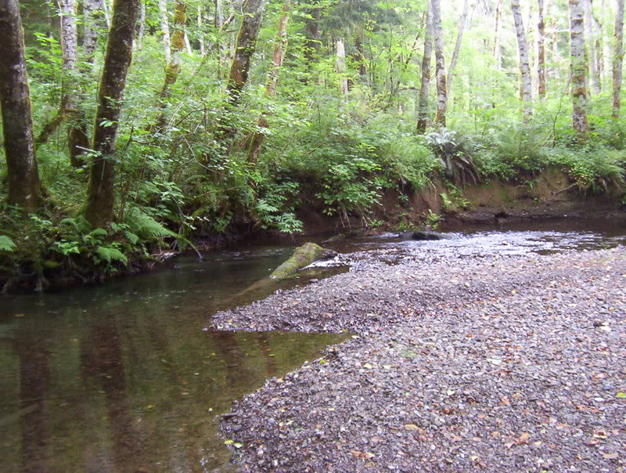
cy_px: 236
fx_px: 653
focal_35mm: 36
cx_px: 313
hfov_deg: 51.2
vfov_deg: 39.8
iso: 200
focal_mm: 5.54
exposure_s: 1/15
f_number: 2.76
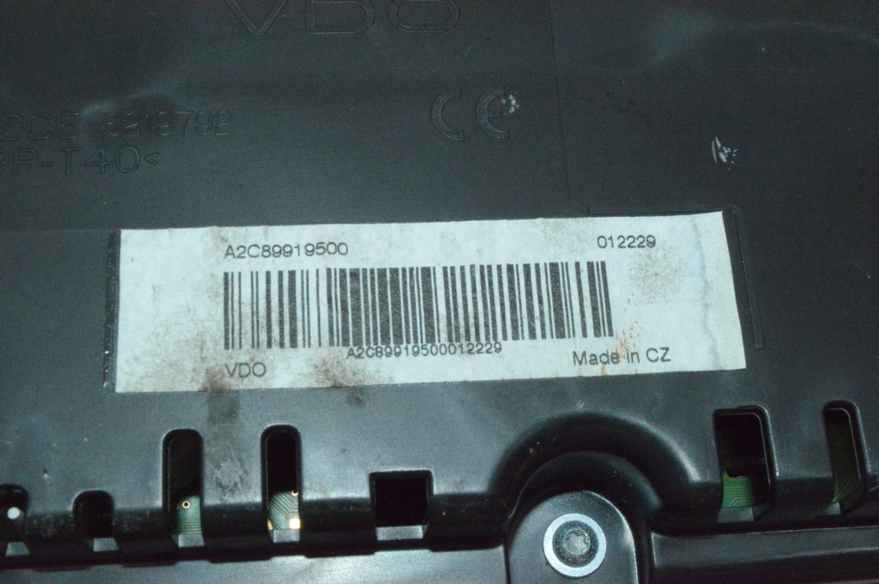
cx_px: 440
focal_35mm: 57
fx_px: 1391
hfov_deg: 35.1
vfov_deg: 23.7
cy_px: 292
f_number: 32
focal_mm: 38
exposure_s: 1/50
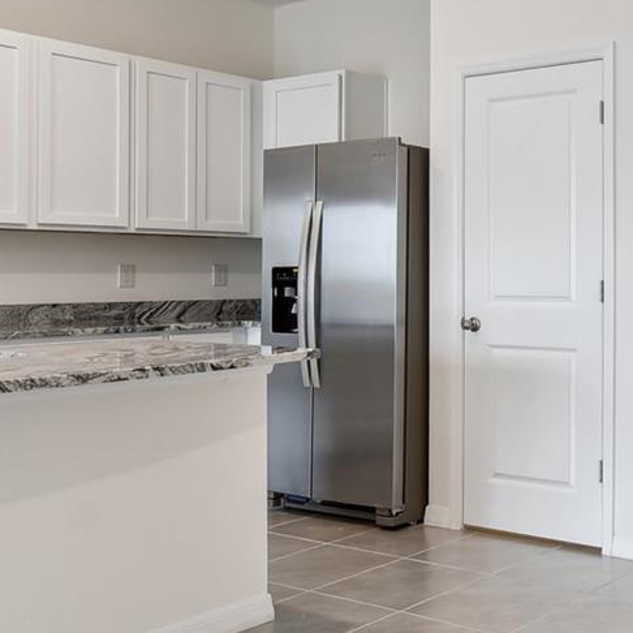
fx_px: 869
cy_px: 266
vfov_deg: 39.9
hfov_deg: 34.7
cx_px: 689
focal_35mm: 42
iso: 100
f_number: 7.1
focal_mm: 10
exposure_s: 1/5
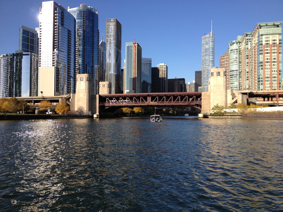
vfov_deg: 40.7
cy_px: 106
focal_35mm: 35
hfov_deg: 52.6
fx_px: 286
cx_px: 142
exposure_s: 1/1175
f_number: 2.4
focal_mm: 4.28
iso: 50
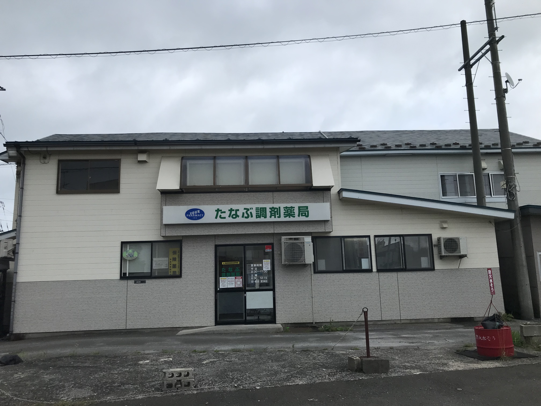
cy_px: 203
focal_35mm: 28
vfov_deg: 49.7
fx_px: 438
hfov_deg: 63.4
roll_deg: +1.0
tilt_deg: +9.3
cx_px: 270
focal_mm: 3.99
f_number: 1.8
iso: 20
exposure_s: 1/2994
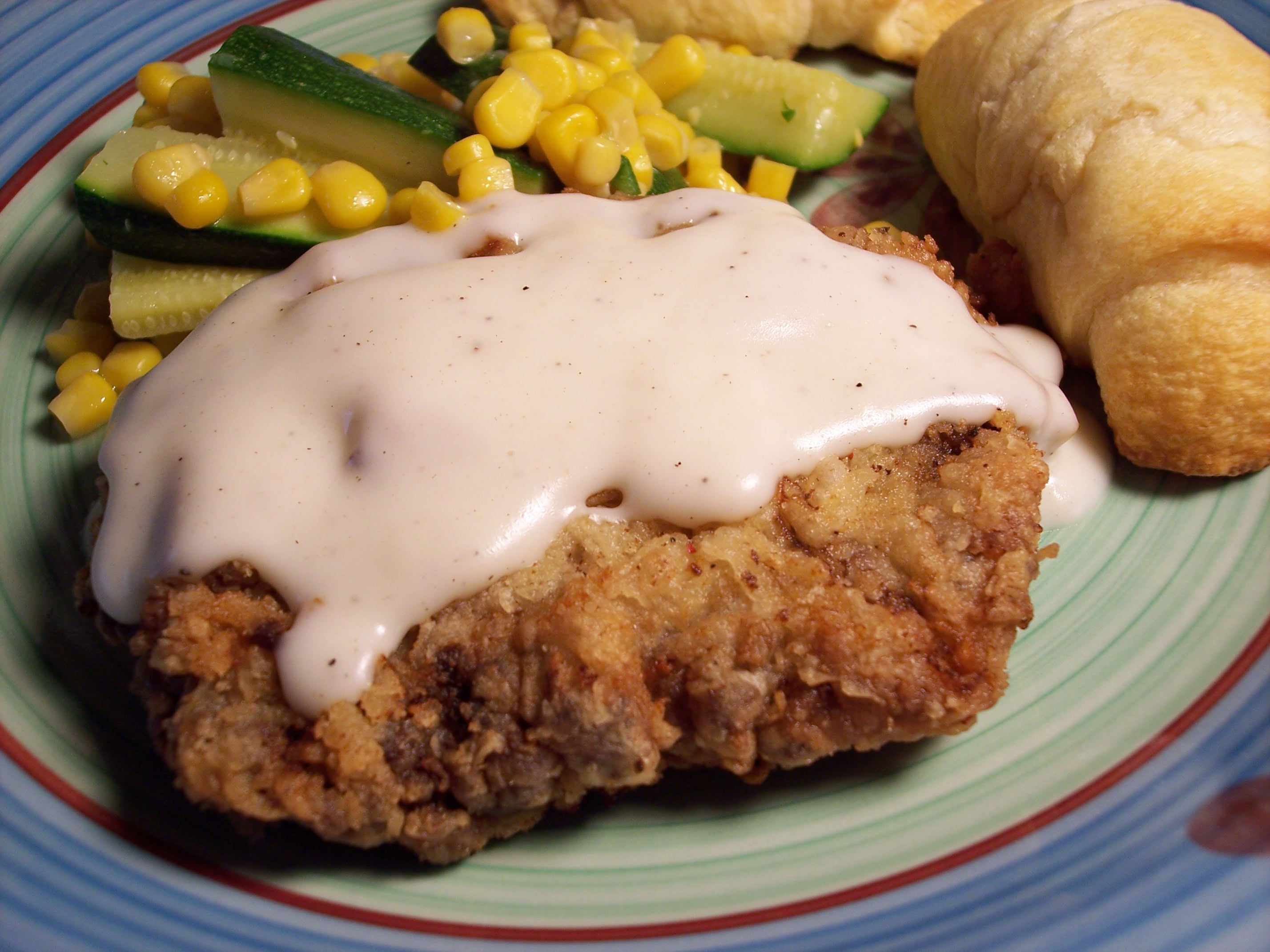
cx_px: 635
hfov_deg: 47.9
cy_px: 476
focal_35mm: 39
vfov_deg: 36.8
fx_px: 1431
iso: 100
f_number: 3.4
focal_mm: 8
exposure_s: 1/45
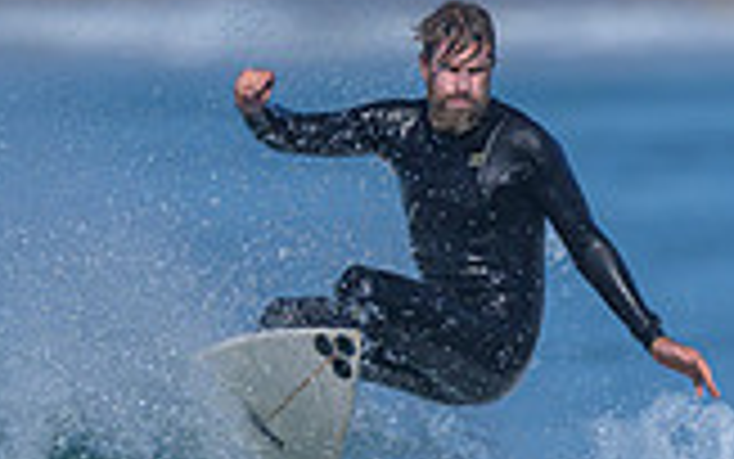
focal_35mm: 3999
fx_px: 80023
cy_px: 586
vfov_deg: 0.3
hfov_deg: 0.5
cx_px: 294
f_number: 6.3
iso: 200
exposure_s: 1/2000
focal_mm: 800
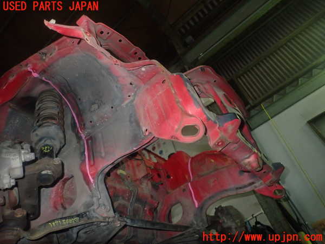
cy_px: 122
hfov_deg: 69.4
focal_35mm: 25
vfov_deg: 54.9
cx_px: 162
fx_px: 235
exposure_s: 1/30
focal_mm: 4.5
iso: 500
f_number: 5.6
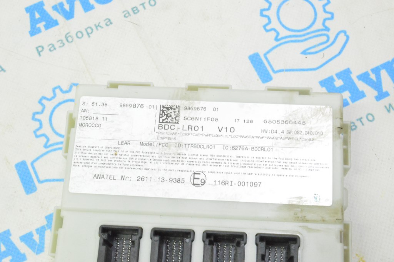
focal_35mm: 57
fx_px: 623
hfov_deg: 35.1
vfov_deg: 23.7
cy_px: 131
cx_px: 197
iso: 6400
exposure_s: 1/20
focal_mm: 38
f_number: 20
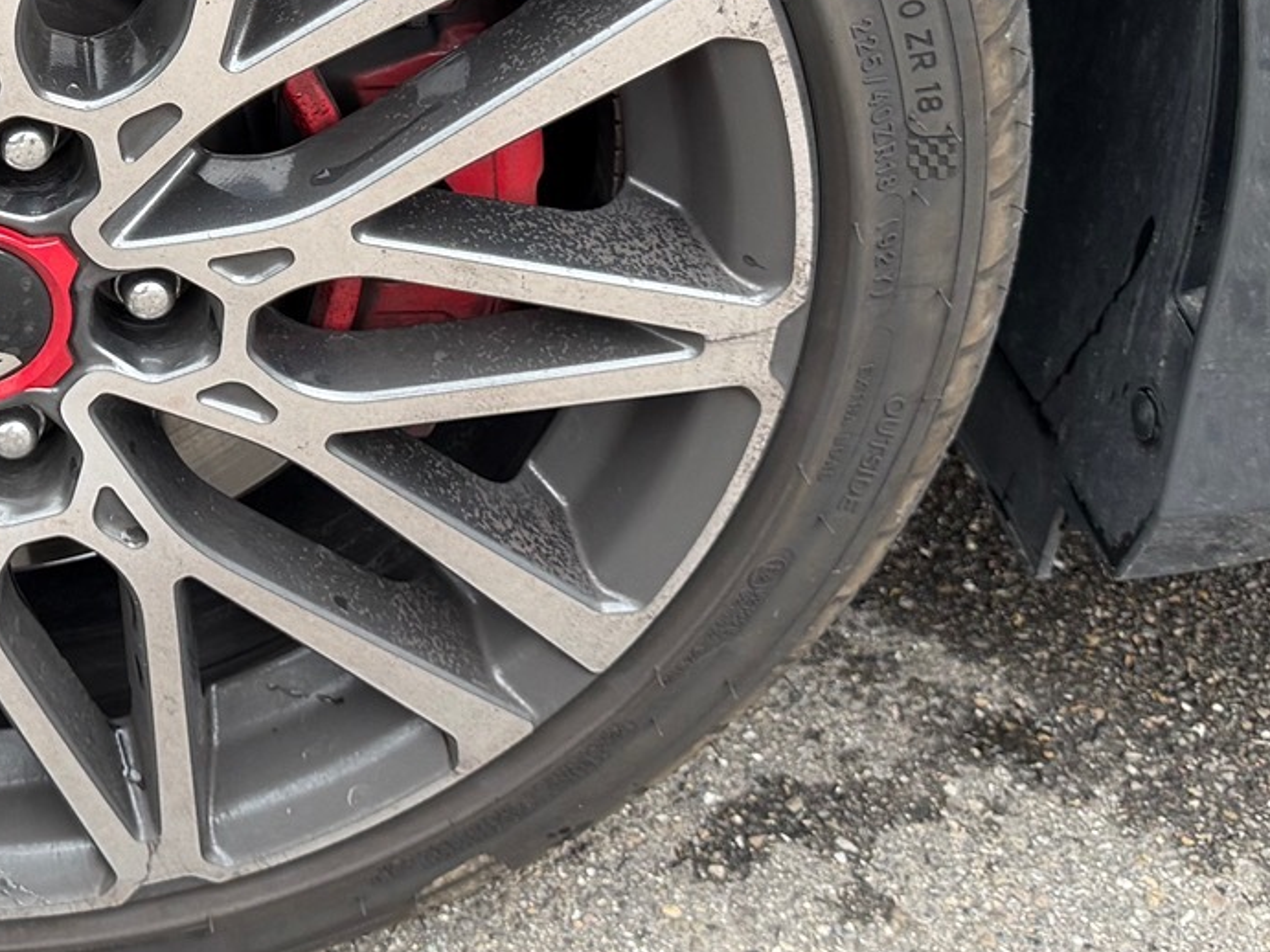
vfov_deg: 20.4
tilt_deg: -32.3
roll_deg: +2.6
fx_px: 2568
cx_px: 6
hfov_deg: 26.3
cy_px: 39
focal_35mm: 70
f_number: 1.78
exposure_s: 1/121
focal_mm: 6.76
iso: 125
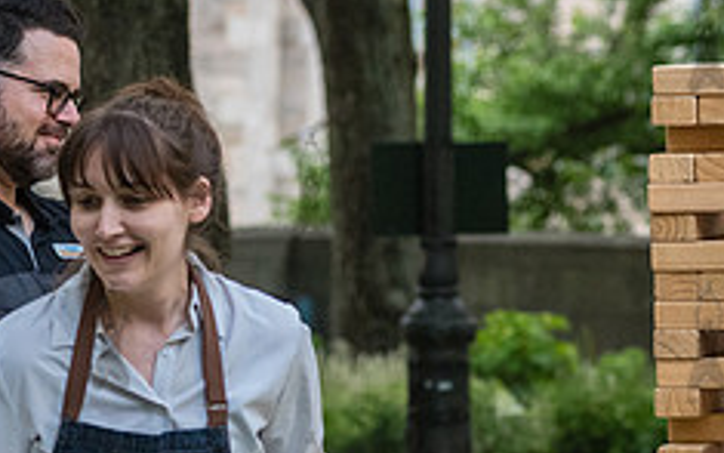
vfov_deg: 4.5
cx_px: 706
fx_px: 5802
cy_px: 334
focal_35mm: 294
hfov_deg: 7.1
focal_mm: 105
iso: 2000
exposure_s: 1/500
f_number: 5
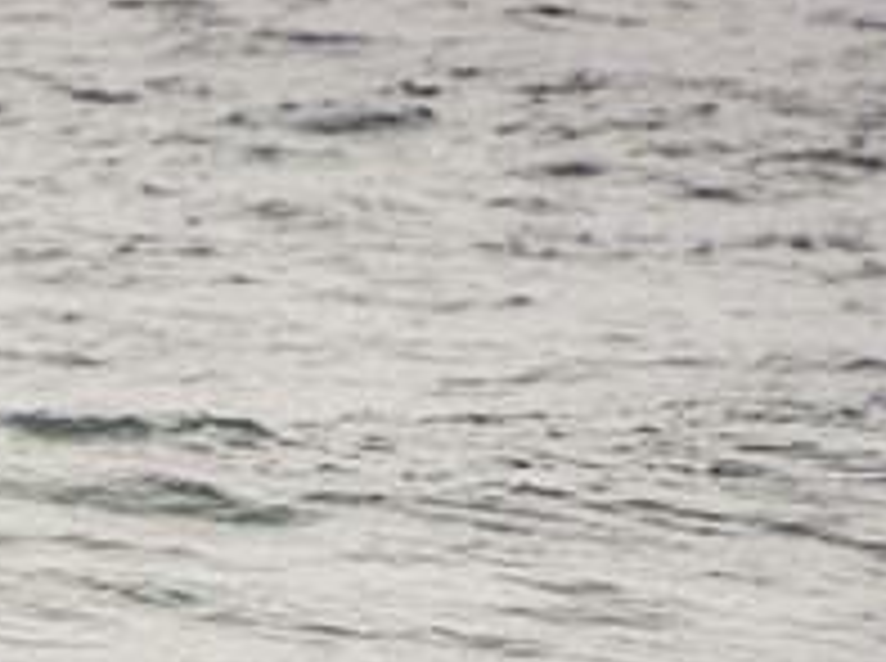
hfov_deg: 1.2
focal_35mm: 1702
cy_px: 831
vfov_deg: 0.9
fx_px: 43483
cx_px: -135
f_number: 5.6
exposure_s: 1/1250
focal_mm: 400
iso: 280
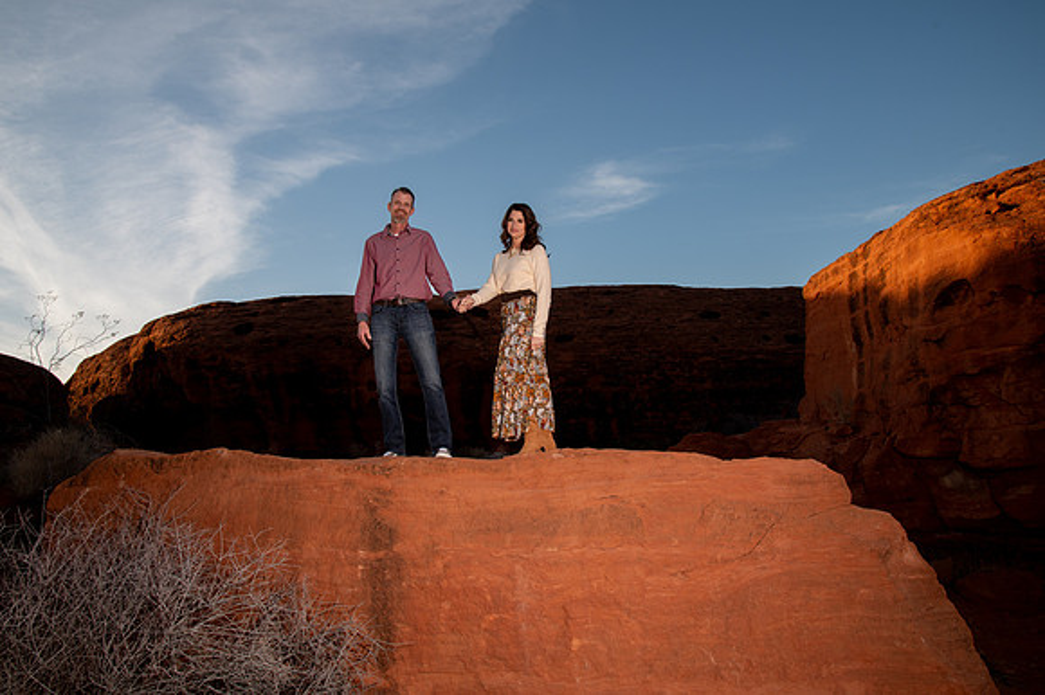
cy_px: 318
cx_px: 522
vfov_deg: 49.4
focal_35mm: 26
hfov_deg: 69.4
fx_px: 755
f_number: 8
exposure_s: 1/250
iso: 250
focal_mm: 24
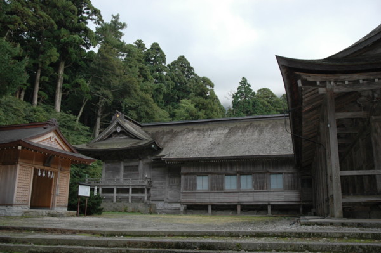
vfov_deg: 39.9
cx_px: 190
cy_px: 126
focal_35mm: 33
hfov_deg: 57.3
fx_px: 349
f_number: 3.8
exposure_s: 1/100
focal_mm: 22
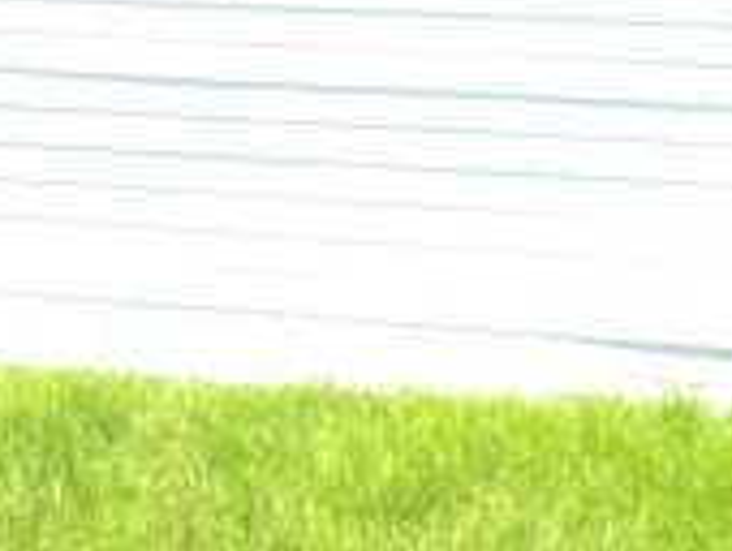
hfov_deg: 21.7
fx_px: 1906
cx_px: 377
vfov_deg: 15.7
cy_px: -159
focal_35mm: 90
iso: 800
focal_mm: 6.3
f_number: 1.7
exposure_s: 1/8000
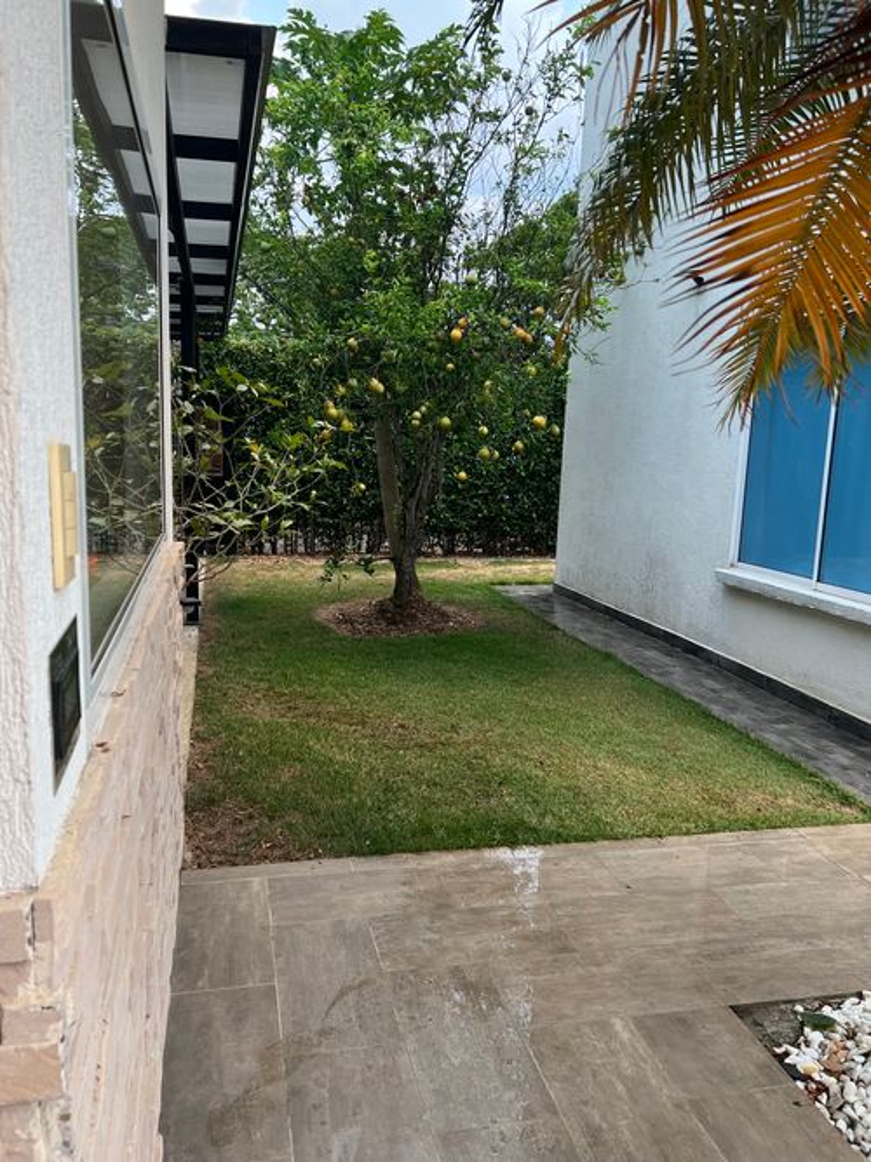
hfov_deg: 53.0
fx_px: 873
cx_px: 436
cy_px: 581
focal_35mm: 26
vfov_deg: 67.3
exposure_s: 1/120
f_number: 1.5
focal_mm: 5.7
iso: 64
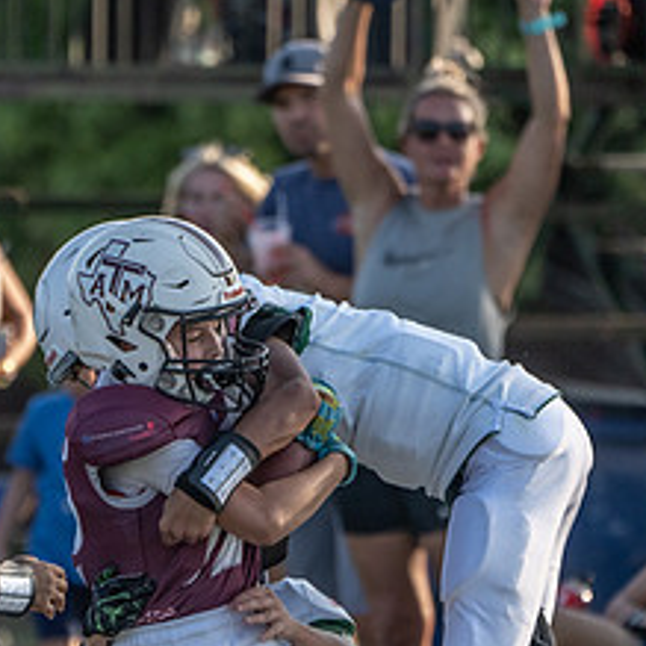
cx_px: 200
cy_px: 512
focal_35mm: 1199
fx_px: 25315
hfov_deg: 1.5
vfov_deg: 1.5
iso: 400
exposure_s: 1/1250
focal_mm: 400
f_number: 5.6
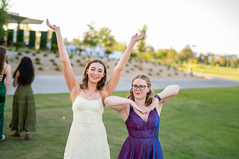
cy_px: 80
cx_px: 120
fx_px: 332
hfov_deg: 39.6
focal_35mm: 50
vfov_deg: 27.0
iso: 100
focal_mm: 50
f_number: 1.4
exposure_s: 1/500
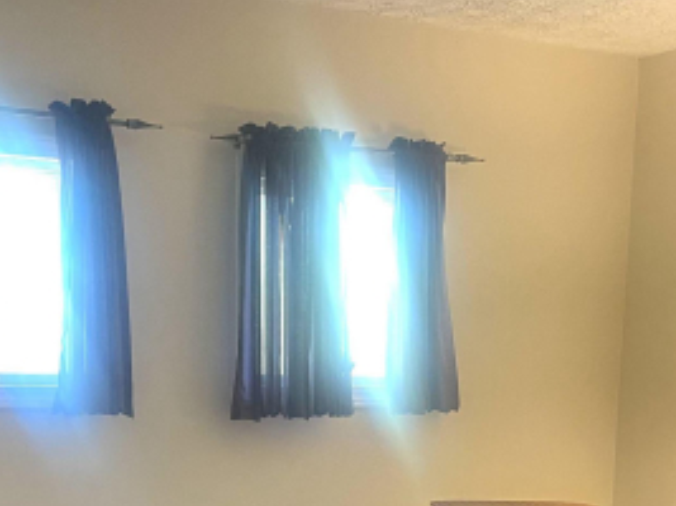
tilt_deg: -9.7
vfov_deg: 21.2
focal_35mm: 65
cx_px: 305
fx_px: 1269
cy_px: 584
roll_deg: -0.3
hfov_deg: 29.8
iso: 250
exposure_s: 1/60
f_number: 1.6
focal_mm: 5.1
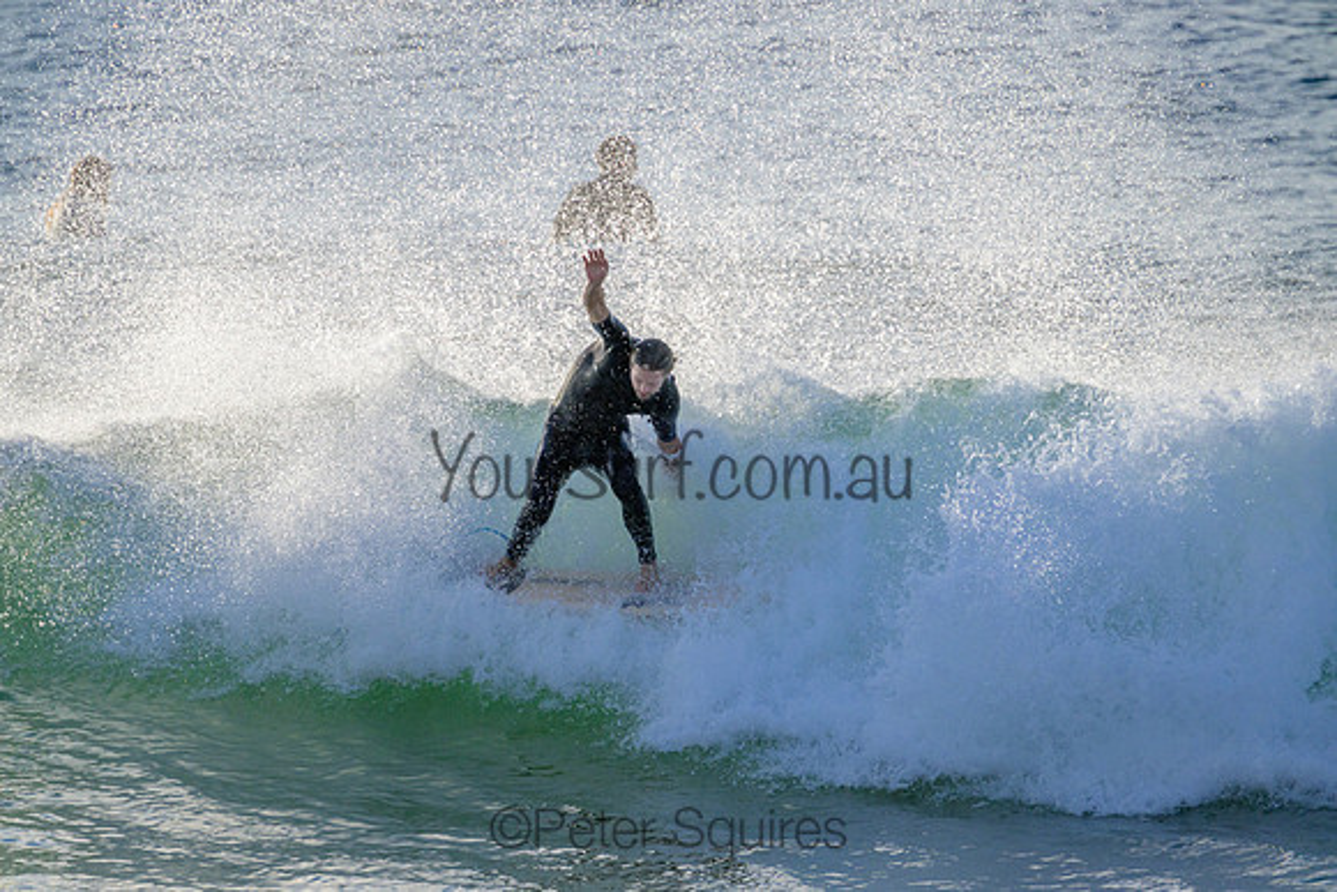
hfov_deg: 2.6
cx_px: 668
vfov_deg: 1.7
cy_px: 446
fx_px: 29717
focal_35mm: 800
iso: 720
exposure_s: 1/2000
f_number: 11
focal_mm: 800
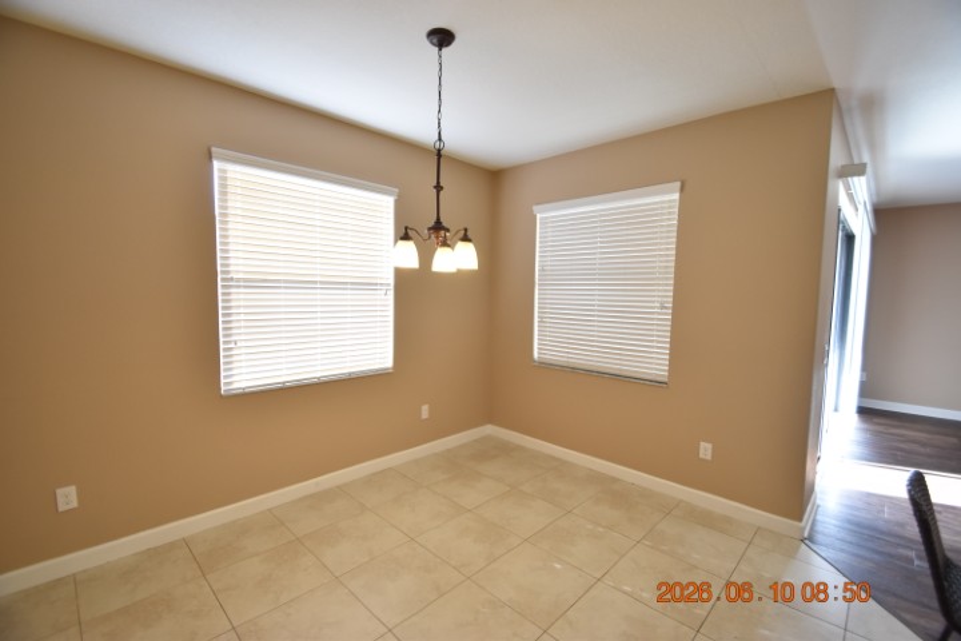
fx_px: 400
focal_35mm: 15
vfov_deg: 77.3
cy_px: 320
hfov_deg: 100.4
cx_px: 480
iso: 800
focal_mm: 10
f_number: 3.5
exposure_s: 1/125
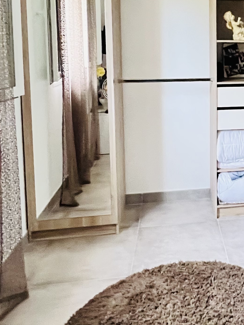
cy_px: 69
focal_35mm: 38
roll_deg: +0.5
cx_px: 250
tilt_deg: -3.7
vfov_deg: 46.6
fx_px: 357
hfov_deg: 34.1
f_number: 1.8
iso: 1000
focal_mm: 1.57
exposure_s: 1/45
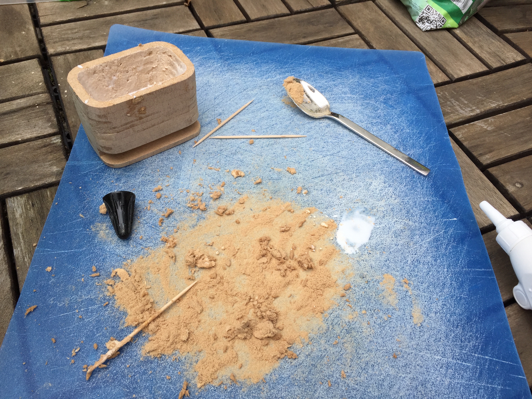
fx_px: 446
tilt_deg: -53.1
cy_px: 200
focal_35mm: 29
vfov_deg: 48.2
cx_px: 266
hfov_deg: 61.7
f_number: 2.2
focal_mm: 4.15
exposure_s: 1/659
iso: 32
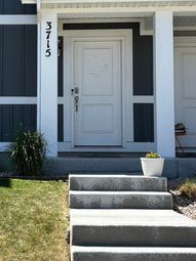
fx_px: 514
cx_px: 42
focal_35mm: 68
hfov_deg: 21.4
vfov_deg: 28.6
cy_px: 117
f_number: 1.6
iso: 50
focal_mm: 5.96
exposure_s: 1/2105
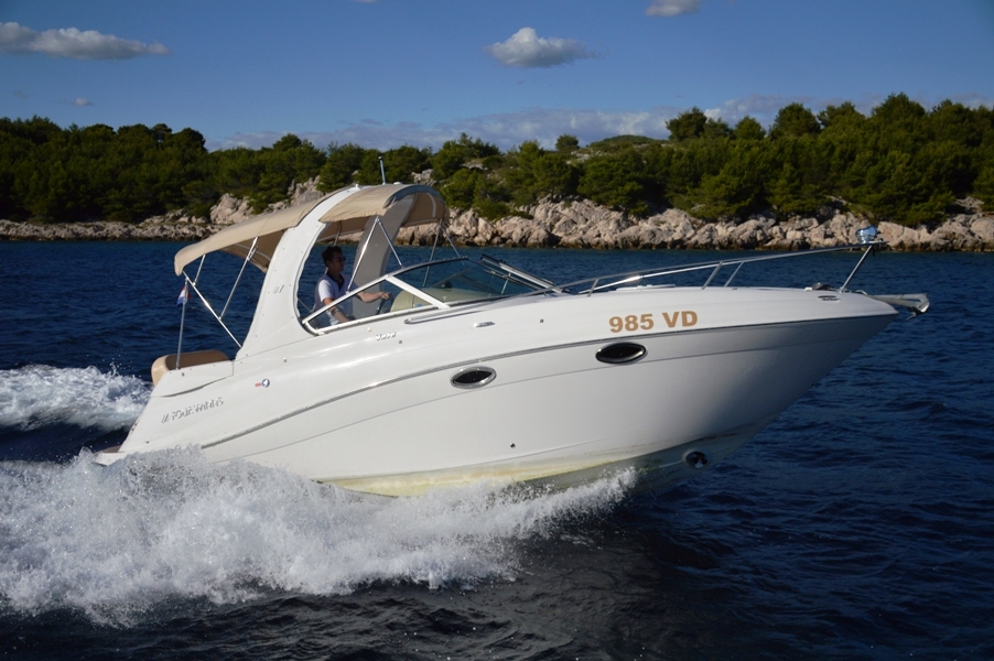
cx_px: 497
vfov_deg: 33.0
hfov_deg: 48.0
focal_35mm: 40
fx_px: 1117
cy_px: 330
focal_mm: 27
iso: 100
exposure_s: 1/4000
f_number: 4
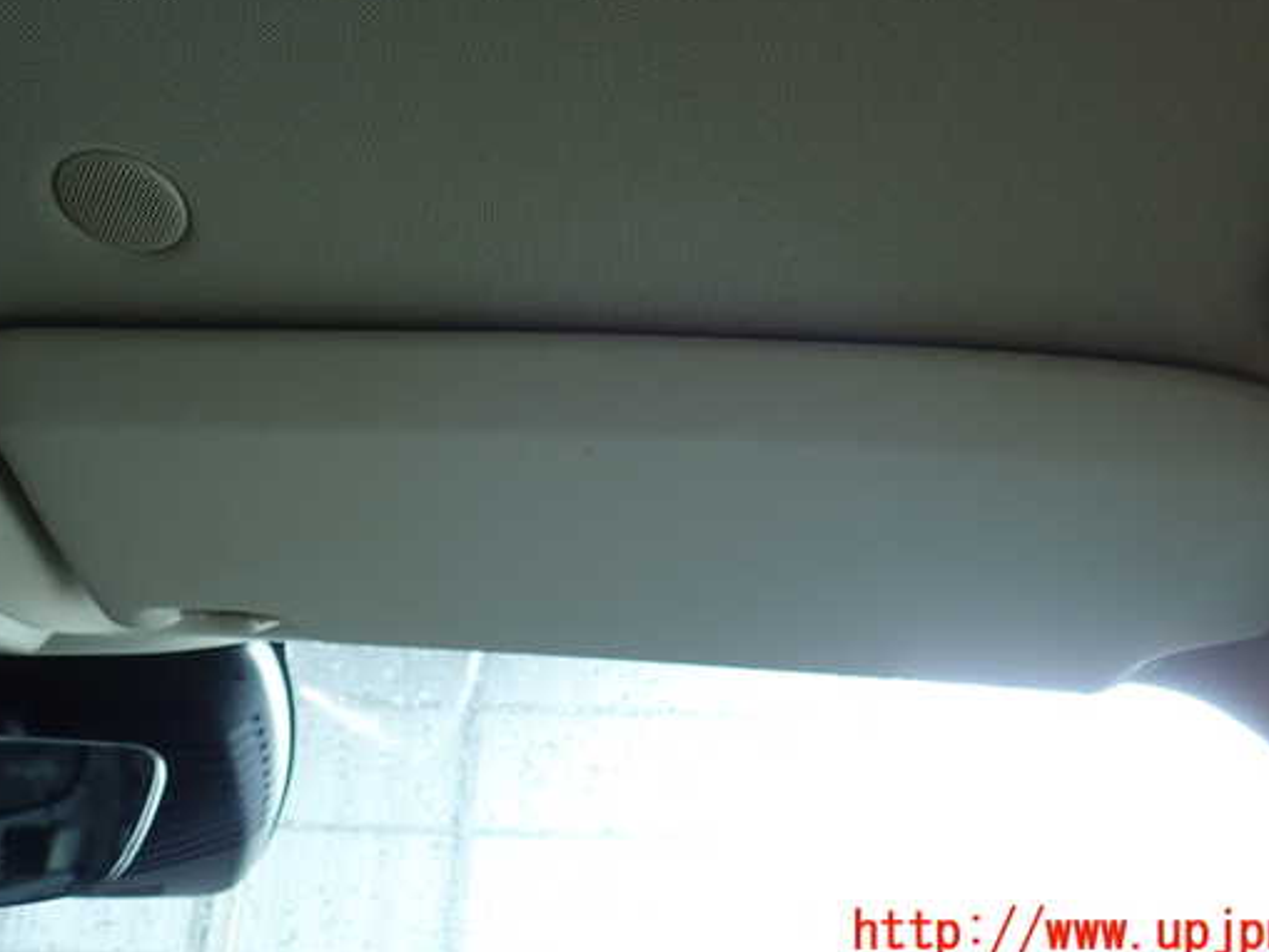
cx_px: 668
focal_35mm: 33
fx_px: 1210
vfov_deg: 42.8
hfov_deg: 55.3
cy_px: 404
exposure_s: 1/40
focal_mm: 5.14
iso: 200
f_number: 2.2
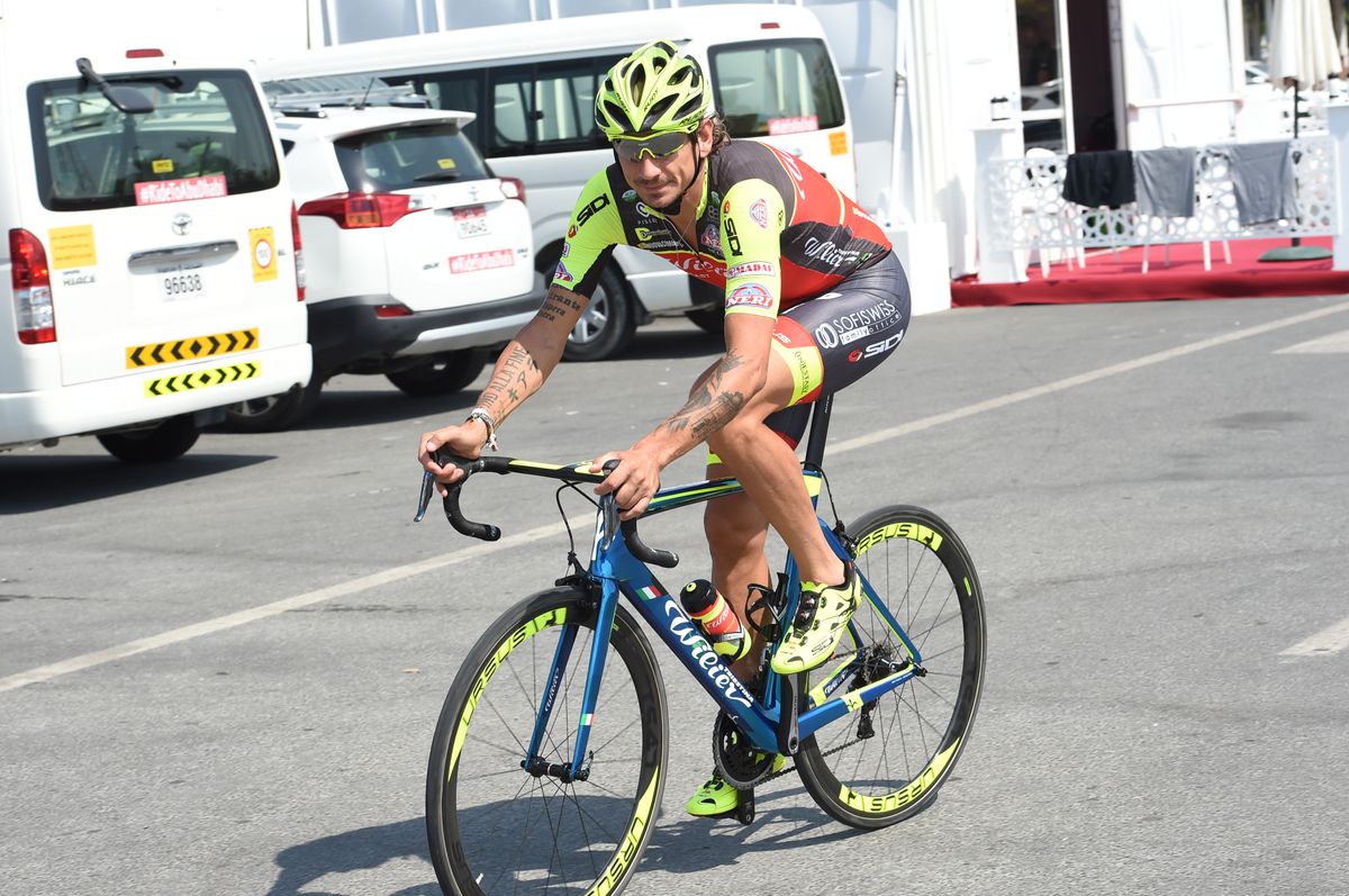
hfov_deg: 23.7
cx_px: 674
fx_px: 3219
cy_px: 448
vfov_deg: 15.8
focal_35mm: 86
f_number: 13
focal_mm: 86
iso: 400
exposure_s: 1/500
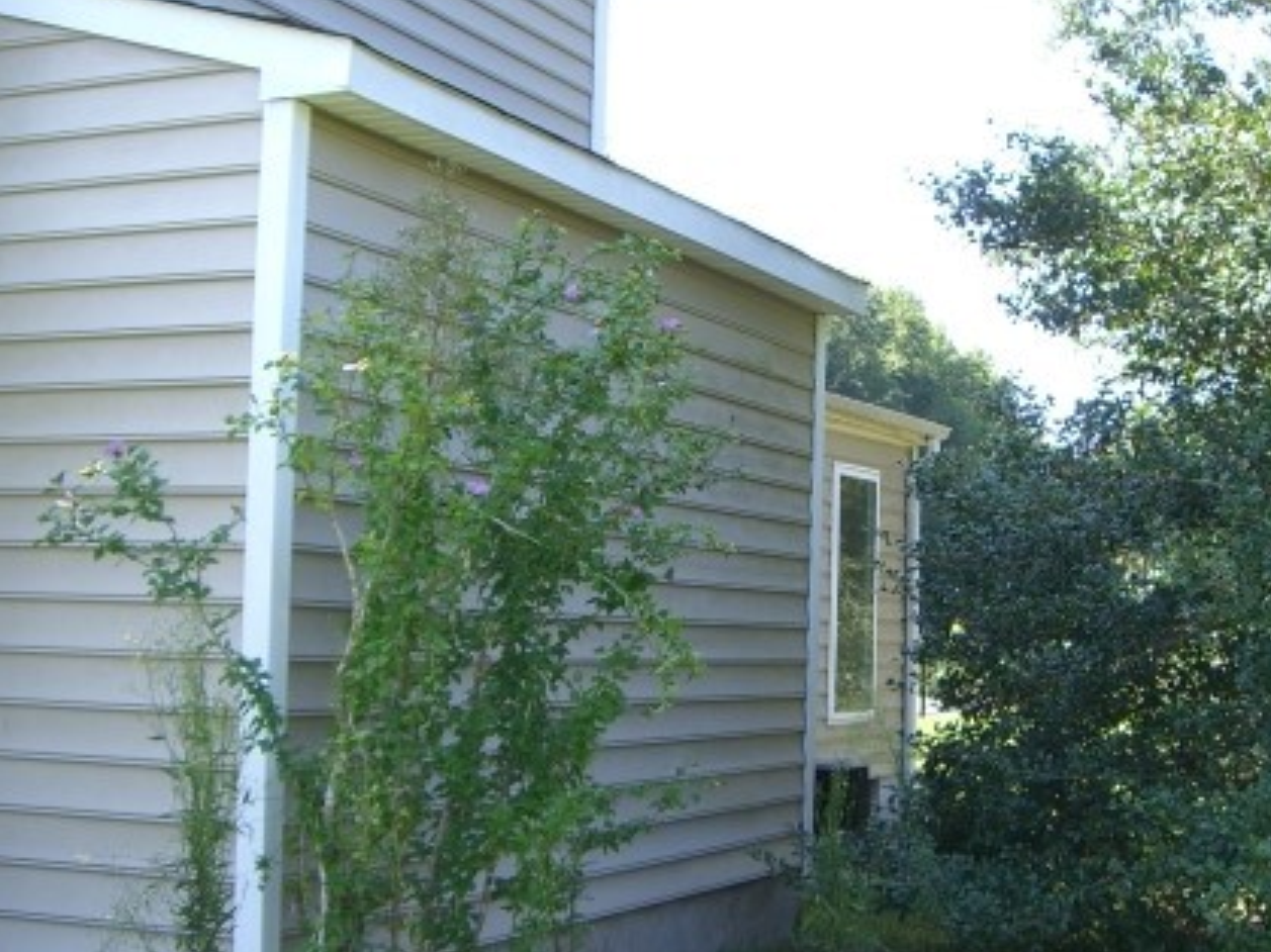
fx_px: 2129
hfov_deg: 33.1
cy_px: 543
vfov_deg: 25.2
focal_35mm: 58
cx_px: 789
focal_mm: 6.2
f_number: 2.7
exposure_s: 1/200
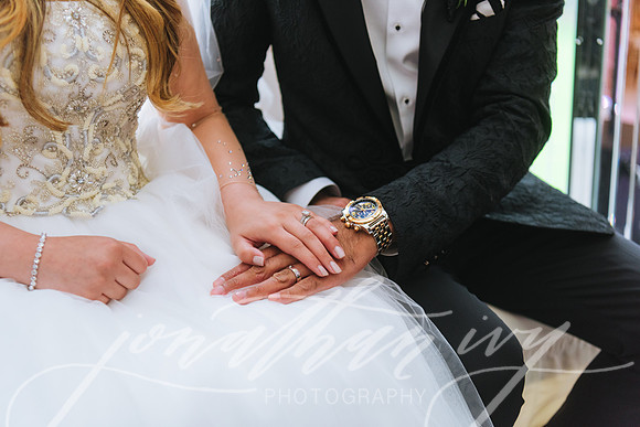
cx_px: 320
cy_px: 214
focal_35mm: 48
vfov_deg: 28.1
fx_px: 853
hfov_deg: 41.1
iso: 800
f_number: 2.8
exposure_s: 1/200
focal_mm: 48
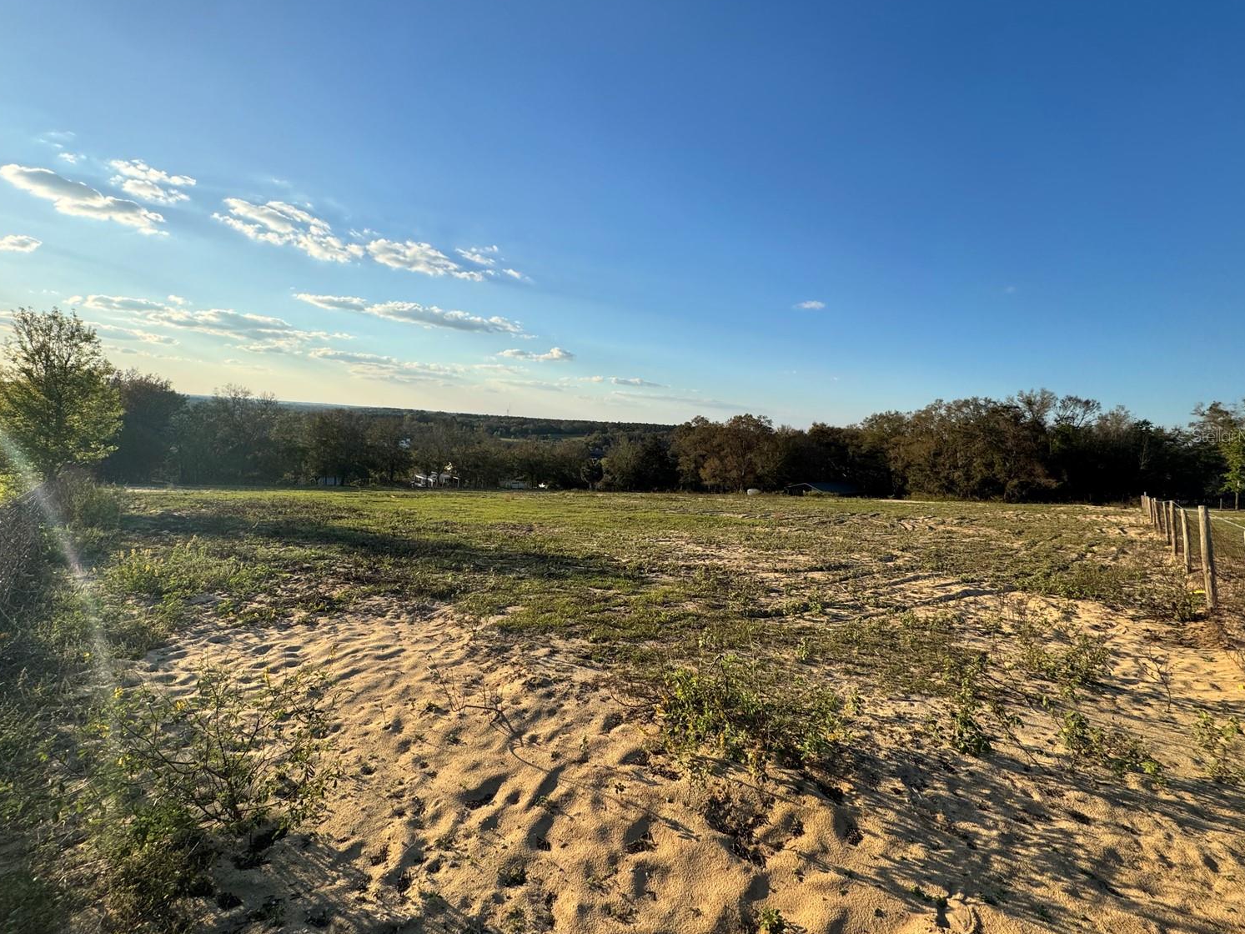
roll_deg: -4.2
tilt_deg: -1.3
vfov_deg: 81.6
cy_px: 435
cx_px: 604
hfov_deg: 98.1
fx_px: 540
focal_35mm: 15
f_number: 2.2
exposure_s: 1/1880
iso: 40
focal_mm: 2.22
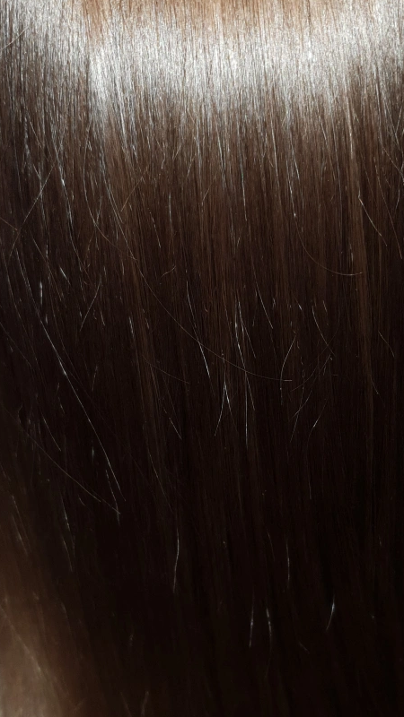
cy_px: 389
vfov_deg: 40.5
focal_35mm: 51
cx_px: 249
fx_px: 971
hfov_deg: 23.4
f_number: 1.5
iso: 80
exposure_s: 1/50
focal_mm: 4.3
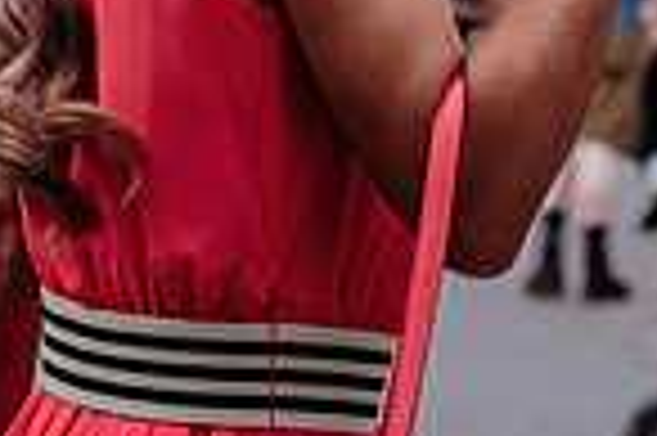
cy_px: -317
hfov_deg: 6.2
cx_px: 846
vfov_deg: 4.1
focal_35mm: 330
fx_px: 6016
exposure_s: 1/250
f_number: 4
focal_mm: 55
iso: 800
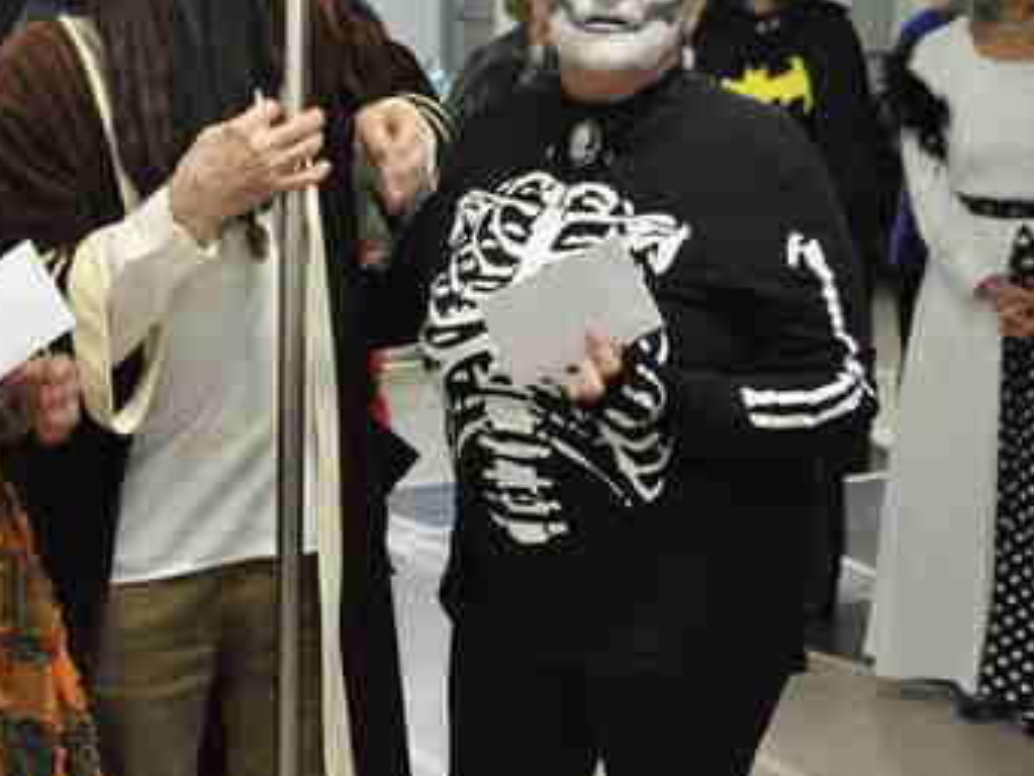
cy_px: 253
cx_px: 270
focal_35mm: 73
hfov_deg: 26.4
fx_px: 2178
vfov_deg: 20.1
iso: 2000
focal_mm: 27
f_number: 5
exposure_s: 1/40
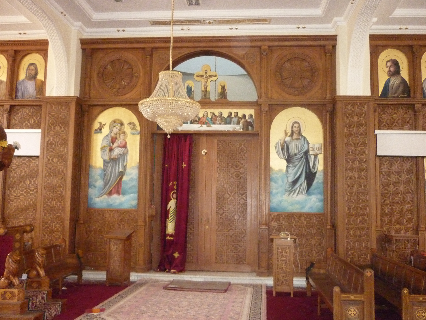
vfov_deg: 42.9
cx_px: 213
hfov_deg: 55.4
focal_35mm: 33
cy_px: 160
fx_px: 406
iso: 800
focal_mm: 5.5
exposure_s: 1/60
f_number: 2.8
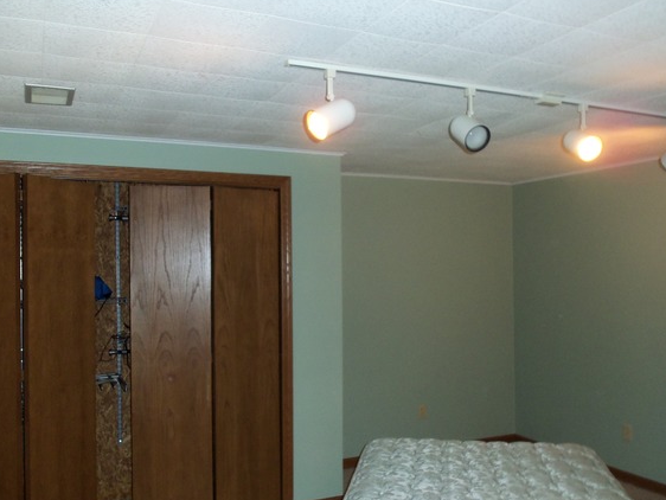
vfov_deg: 43.0
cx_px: 335
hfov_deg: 55.3
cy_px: 262
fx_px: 635
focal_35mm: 33
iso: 125
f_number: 3.4
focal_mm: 5.2
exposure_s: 1/30
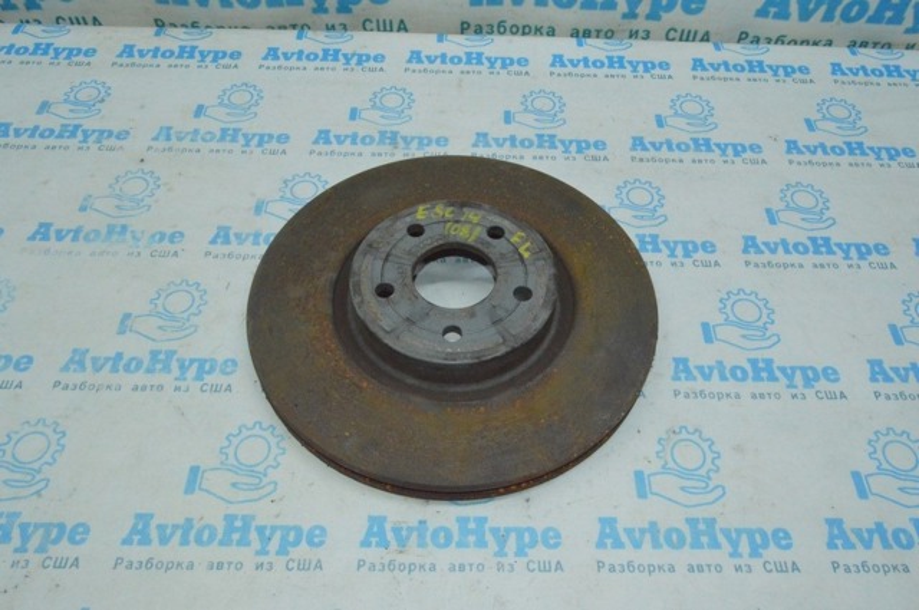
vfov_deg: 47.8
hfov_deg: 67.4
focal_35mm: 27
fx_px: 688
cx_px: 460
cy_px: 305
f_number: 22
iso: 5600
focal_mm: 18
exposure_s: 1/60
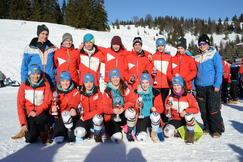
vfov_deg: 36.8
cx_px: 122
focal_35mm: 36
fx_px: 243
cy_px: 81
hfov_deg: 53.1
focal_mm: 36
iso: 400
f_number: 25
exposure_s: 1/160
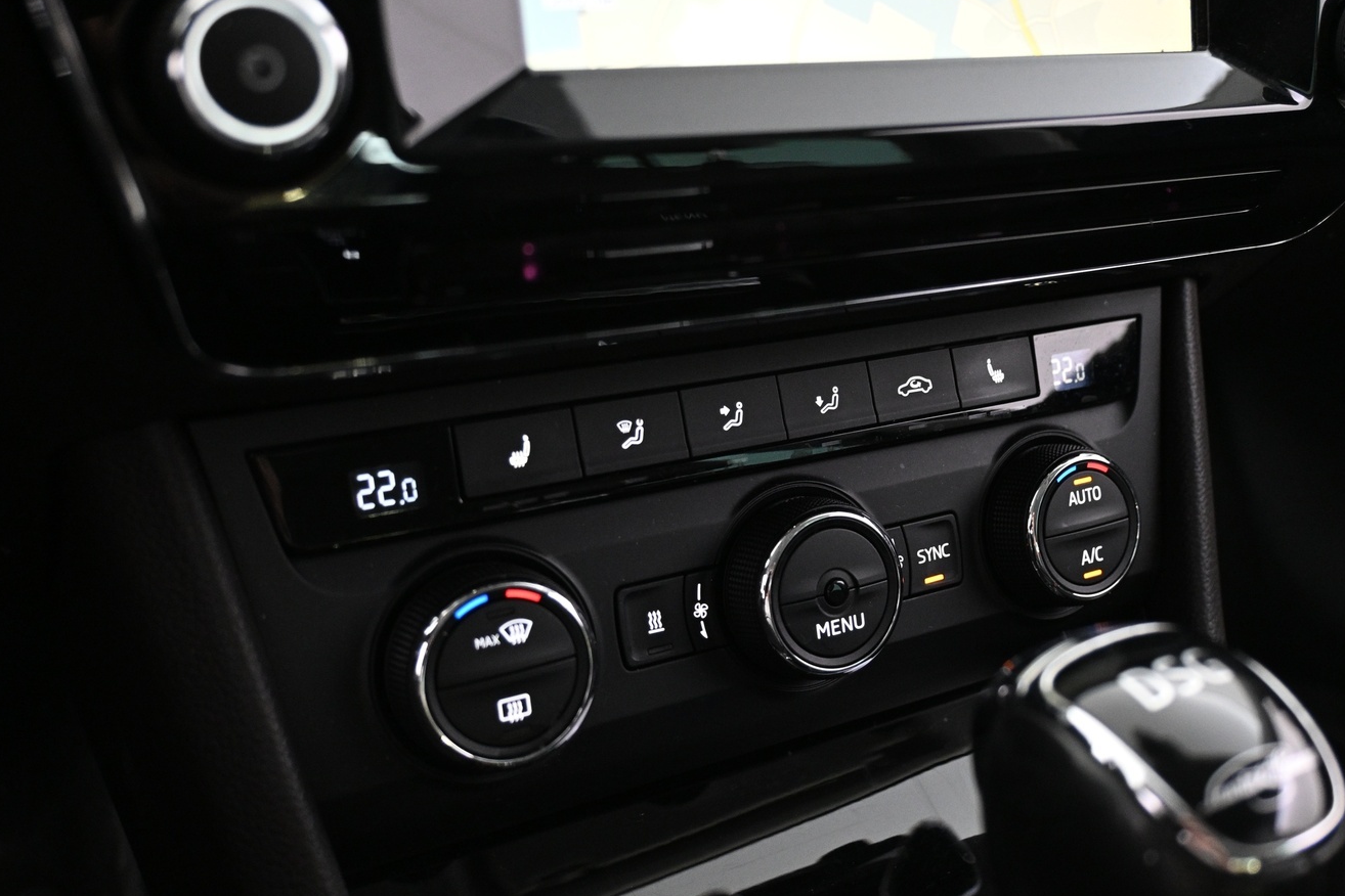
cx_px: 751
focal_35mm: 37
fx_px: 1382
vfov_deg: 35.9
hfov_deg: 51.8
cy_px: 463
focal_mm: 20
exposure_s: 1/15
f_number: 3.8
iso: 1600
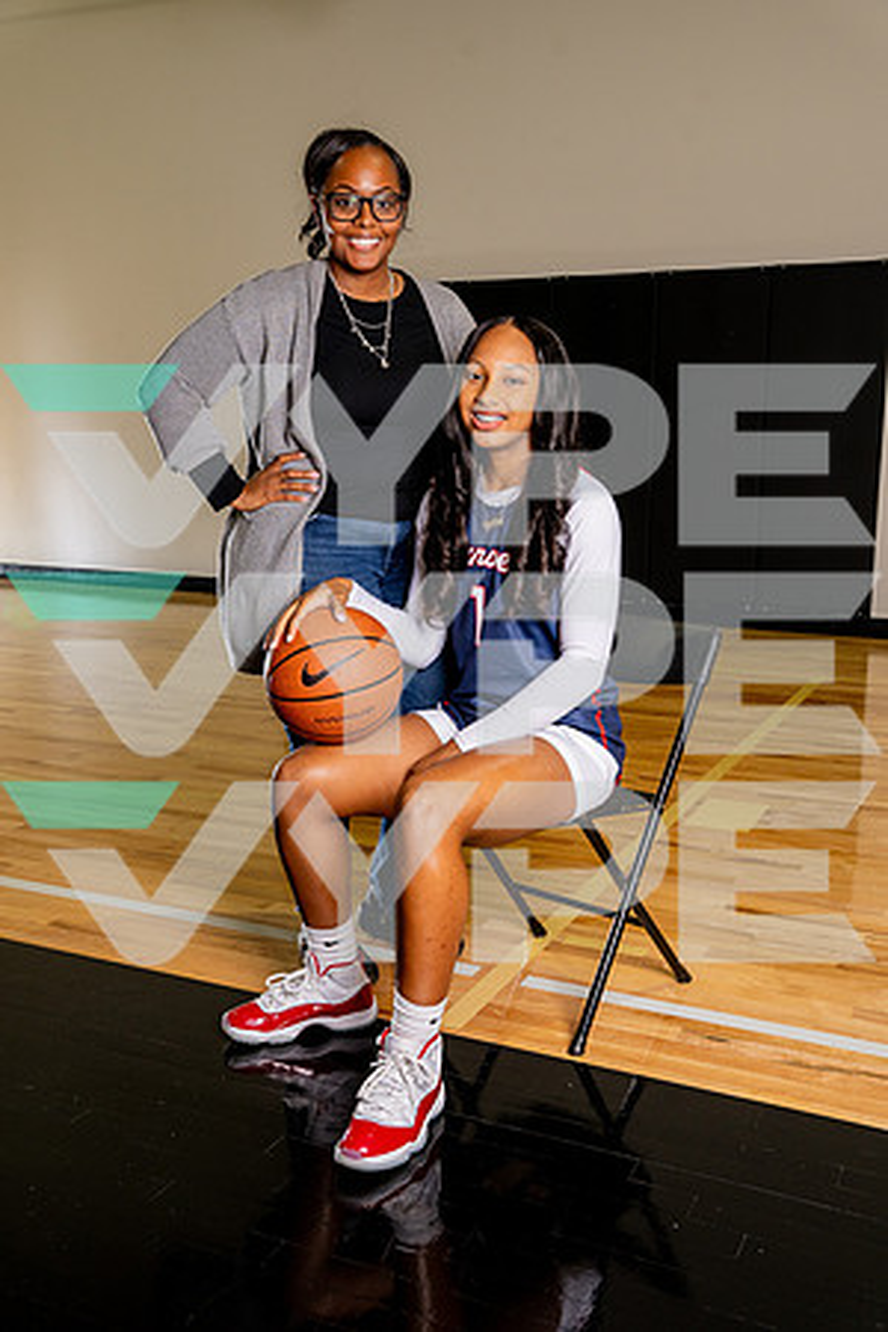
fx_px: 1321
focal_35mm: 36
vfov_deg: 53.5
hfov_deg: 37.2
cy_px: 666
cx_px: 444
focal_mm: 35.7
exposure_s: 1/200
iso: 640
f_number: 6.3
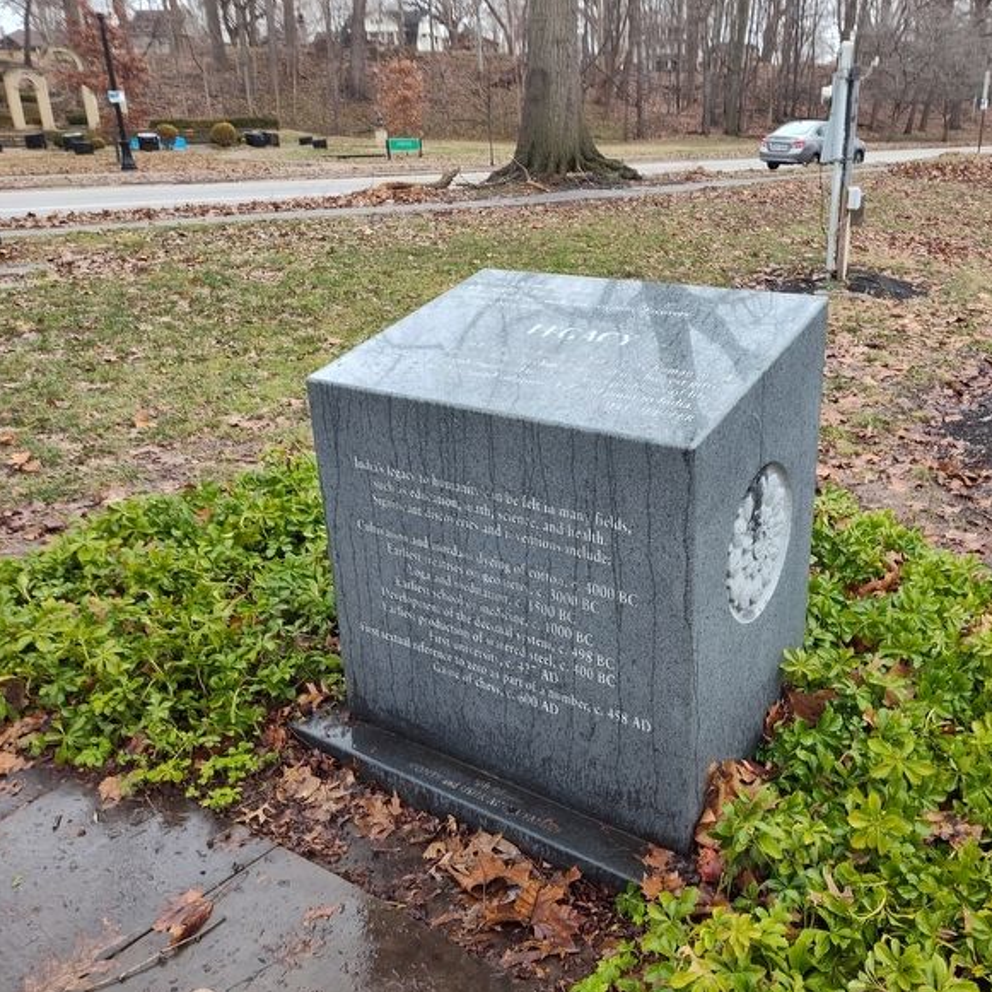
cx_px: 613
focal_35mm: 28
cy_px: 502
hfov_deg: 56.7
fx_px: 908
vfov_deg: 57.3
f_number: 1.8
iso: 122
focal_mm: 5.56
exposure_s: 1/120
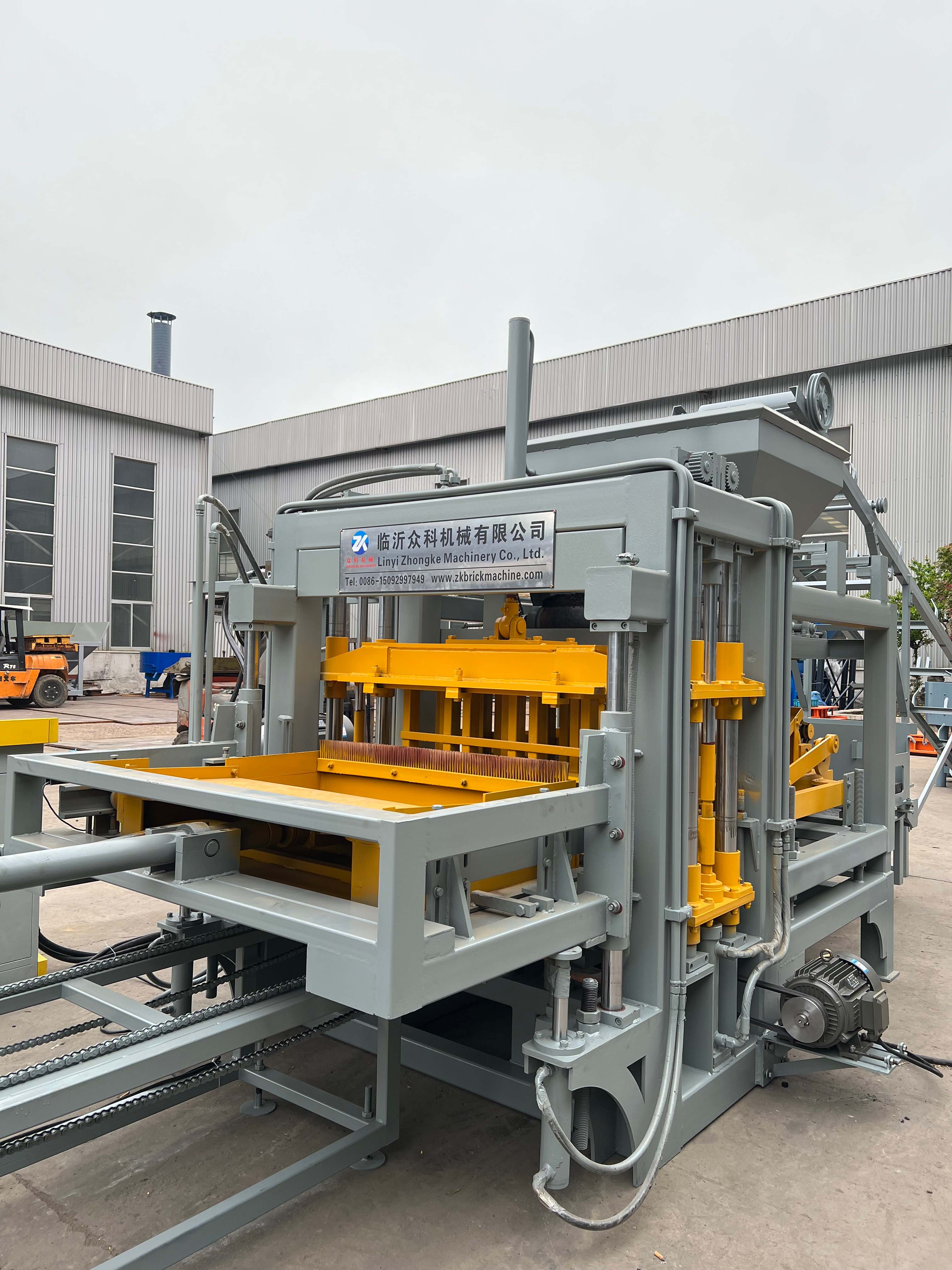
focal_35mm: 26
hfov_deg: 53.1
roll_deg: -0.7
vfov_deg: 67.3
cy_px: 635
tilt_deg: +1.3
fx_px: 953
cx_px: 476
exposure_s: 1/246
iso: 50
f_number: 1.5
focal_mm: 5.7
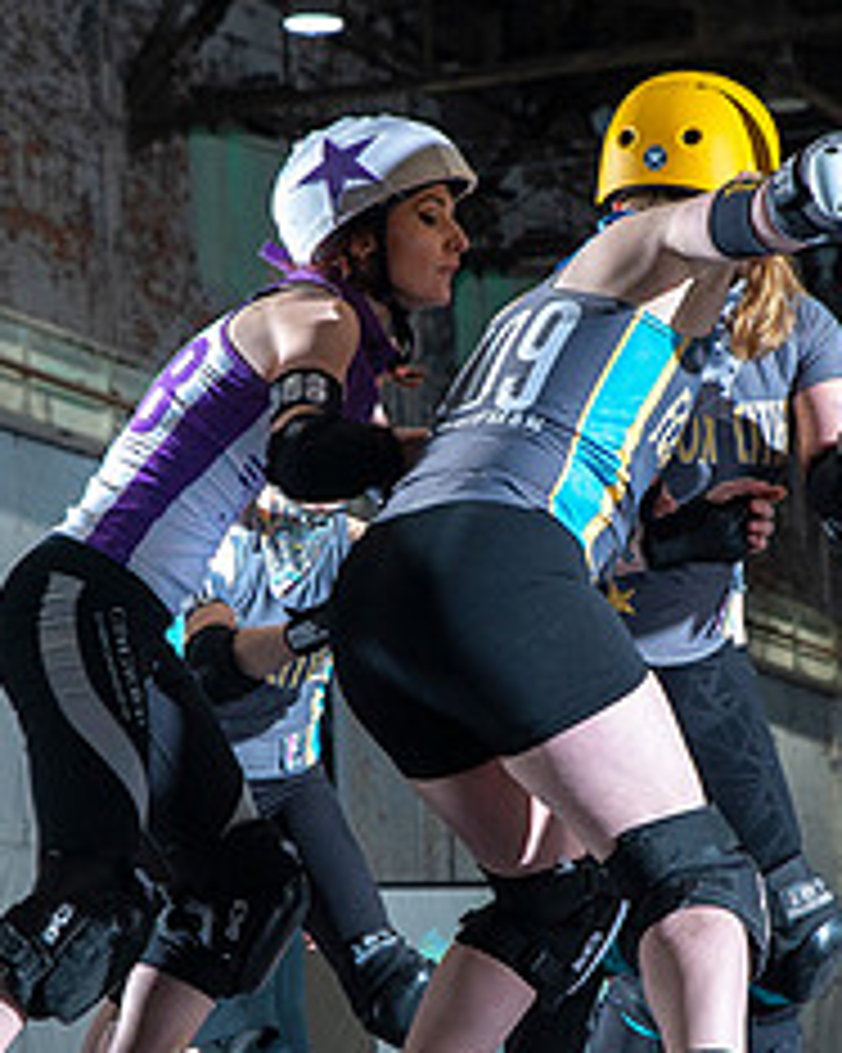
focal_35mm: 163
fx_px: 5081
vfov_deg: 11.8
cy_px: 718
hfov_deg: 9.5
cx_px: 468
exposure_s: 1/160
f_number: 7.1
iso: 800
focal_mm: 70
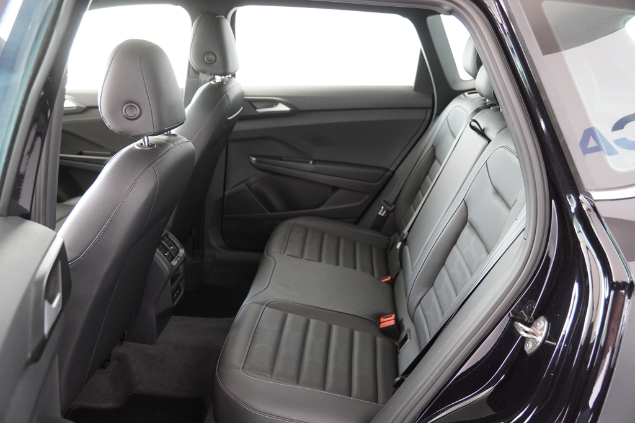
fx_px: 582
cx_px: 318
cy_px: 212
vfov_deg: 40.0
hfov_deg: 57.2
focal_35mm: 33
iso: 1600
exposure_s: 1/160
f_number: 3.2
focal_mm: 22
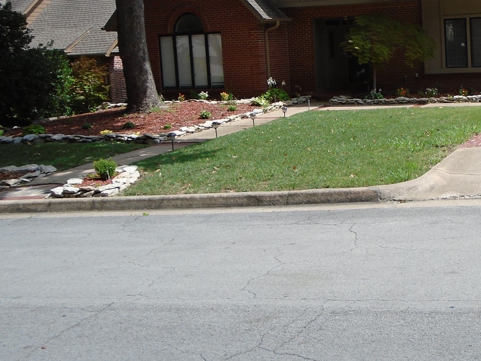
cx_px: 402
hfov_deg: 34.8
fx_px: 736
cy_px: 97
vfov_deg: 27.2
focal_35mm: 53
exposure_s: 1/640
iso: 100
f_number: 3.5
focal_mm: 5.5
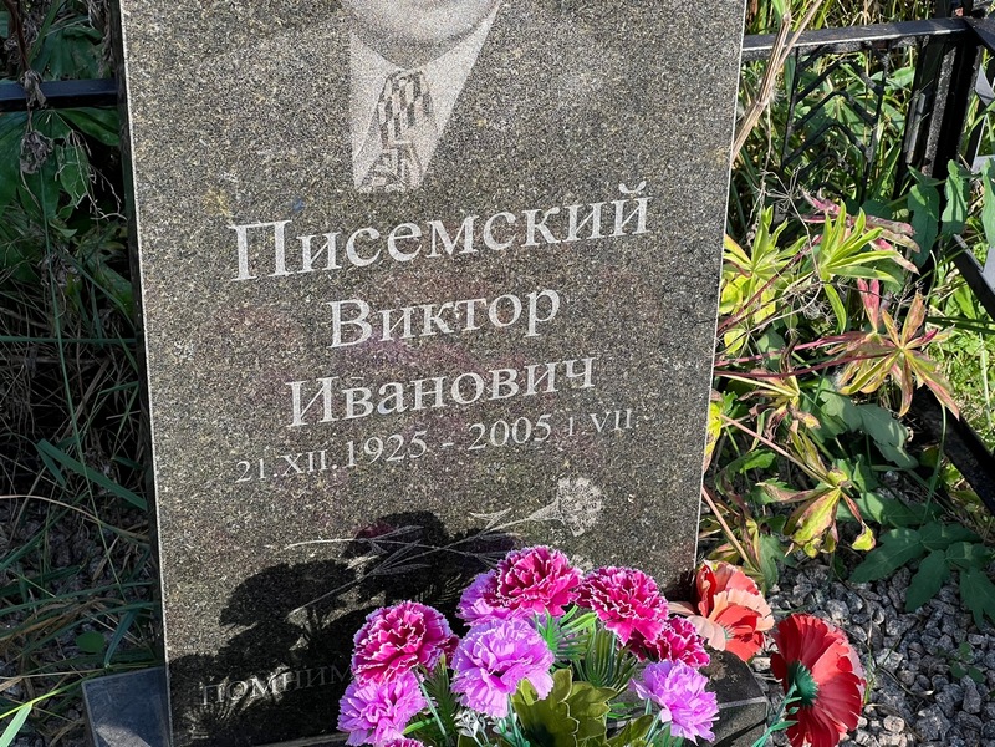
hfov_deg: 25.3
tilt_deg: -34.4
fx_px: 2213
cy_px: 374
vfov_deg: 19.1
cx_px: 498
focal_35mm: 77
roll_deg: -3.5
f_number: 2.8
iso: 32
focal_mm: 9
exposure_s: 1/304
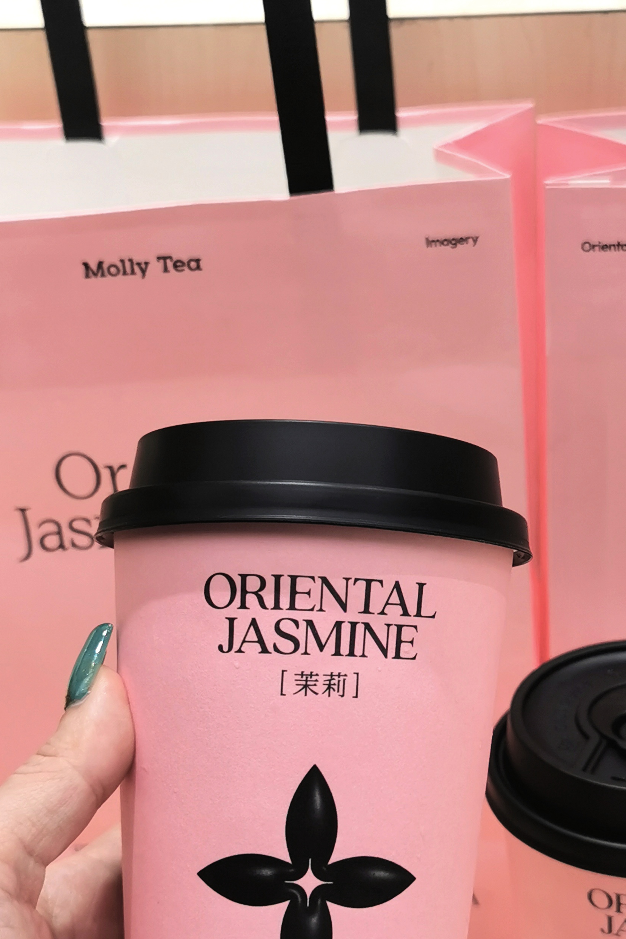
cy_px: 559
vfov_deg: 32.8
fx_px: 1591
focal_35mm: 61
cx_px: 433
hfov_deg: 22.1
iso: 50
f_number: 1.6
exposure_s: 1/201
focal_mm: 5.56
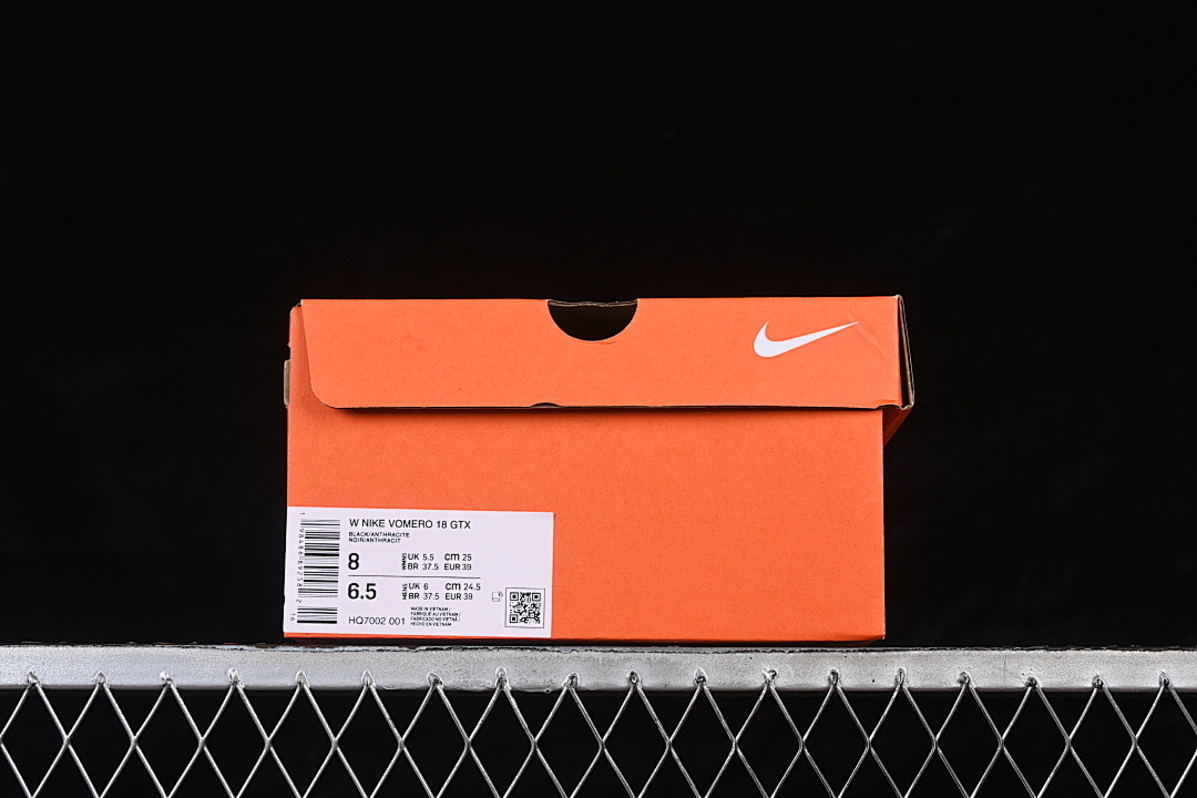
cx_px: 598
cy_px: 399
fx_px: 2494
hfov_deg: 27.0
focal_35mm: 75
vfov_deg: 18.2
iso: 160
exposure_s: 1/80
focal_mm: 50
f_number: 8
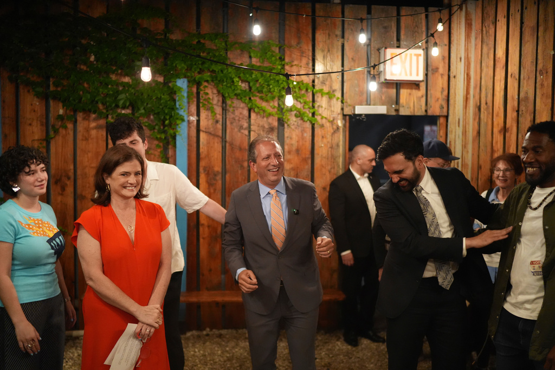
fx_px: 539
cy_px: 185
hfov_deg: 54.4
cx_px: 278
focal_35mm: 35
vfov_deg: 37.8
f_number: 1.6
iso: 6400
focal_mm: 35
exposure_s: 1/250
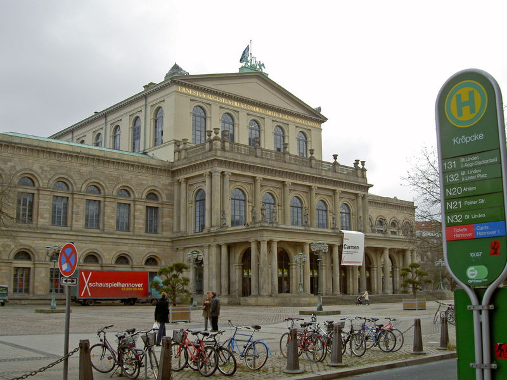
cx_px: 254
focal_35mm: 39
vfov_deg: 36.8
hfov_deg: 47.9
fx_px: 571
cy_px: 190
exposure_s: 1/125
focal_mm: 8
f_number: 4.7
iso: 50
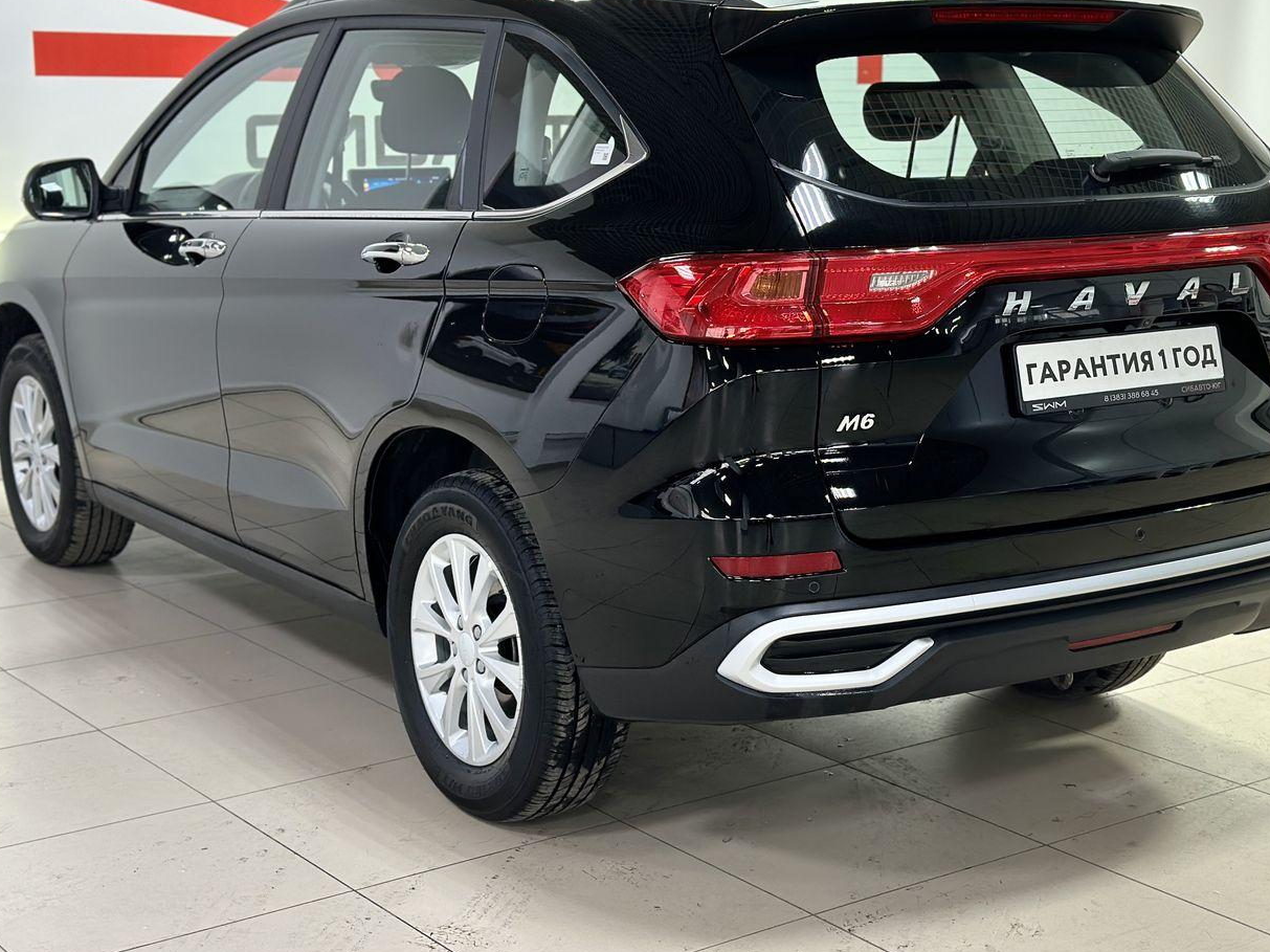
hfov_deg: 33.8
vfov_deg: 25.6
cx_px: 672
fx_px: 2091
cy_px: 459
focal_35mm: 57
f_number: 1.78
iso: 160
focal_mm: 6.86
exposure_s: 1/50
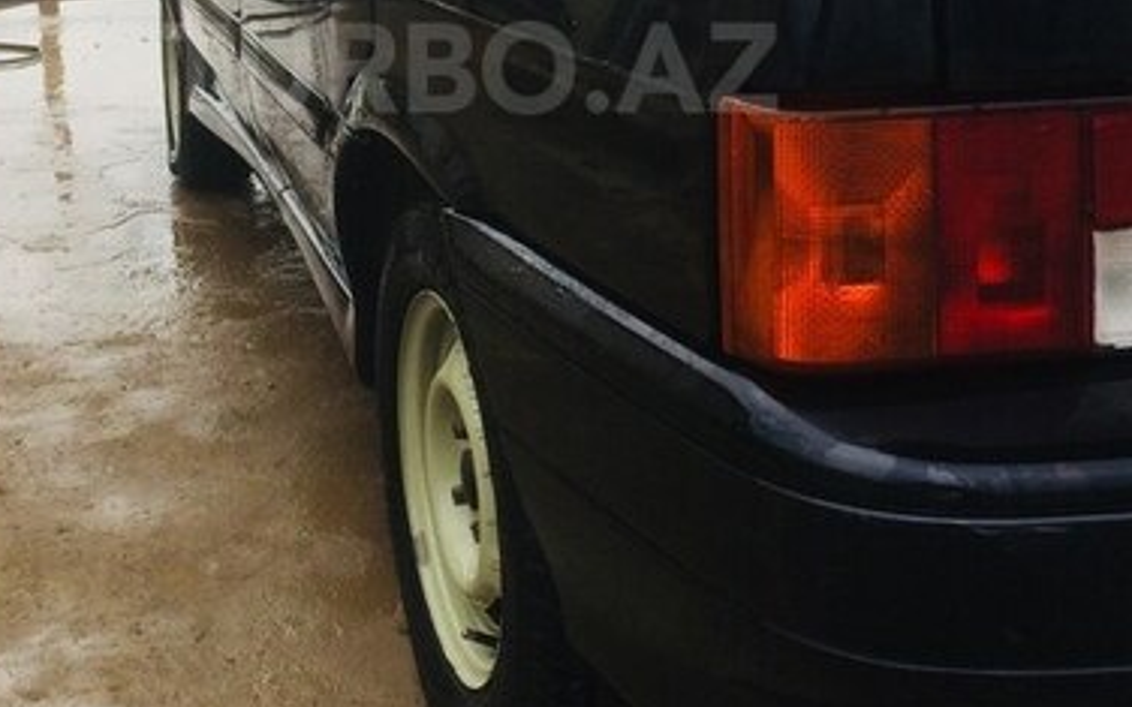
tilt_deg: -8.7
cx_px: 470
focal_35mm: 54
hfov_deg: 37.4
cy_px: 68
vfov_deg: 23.3
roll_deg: +0.3
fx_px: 1666
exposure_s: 1/631
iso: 32
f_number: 2.2
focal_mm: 4.15
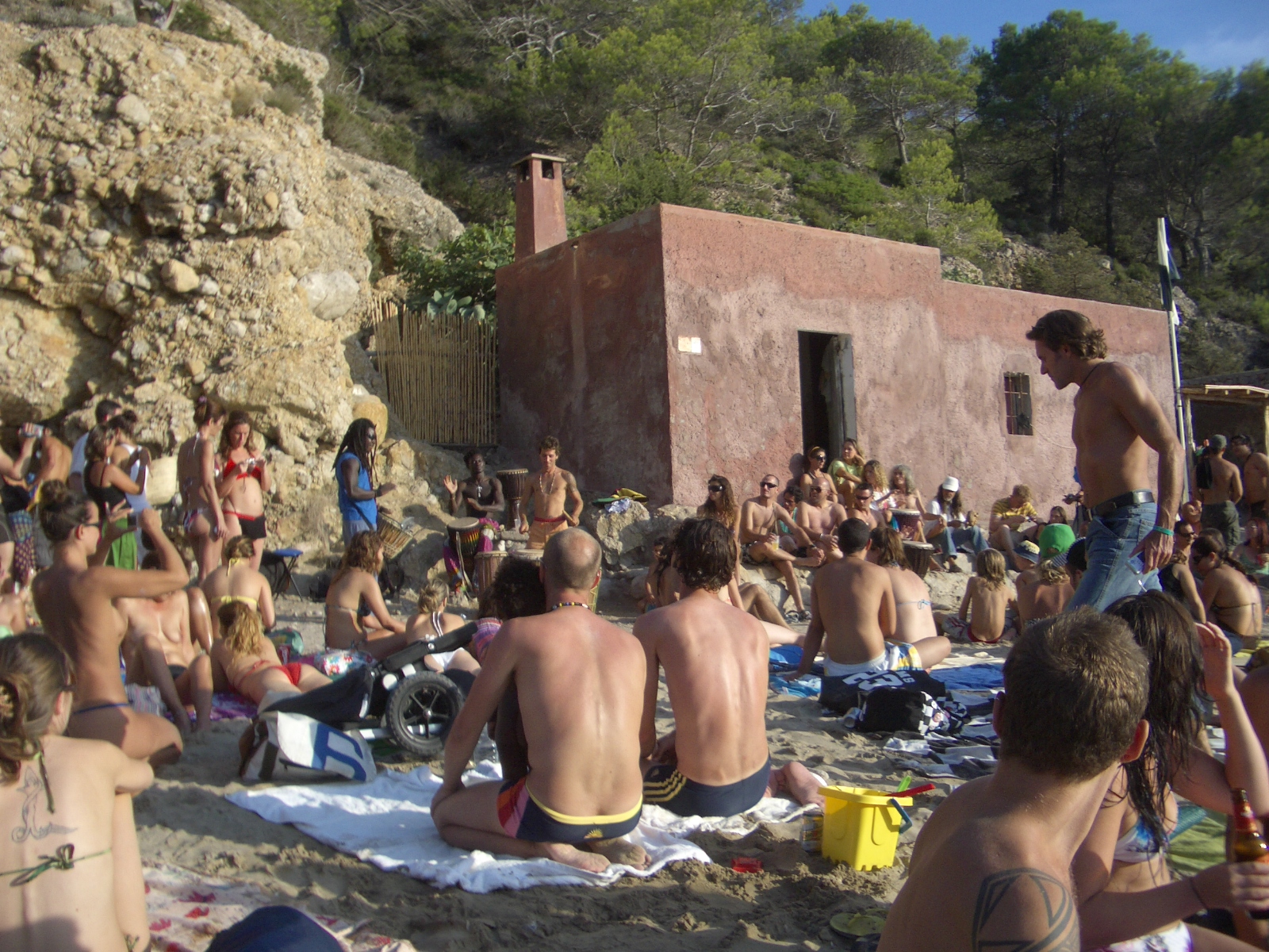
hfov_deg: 52.6
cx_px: 634
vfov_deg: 40.7
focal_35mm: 35
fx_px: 1283
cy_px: 476
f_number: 2.6
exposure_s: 1/800
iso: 50
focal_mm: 5.8
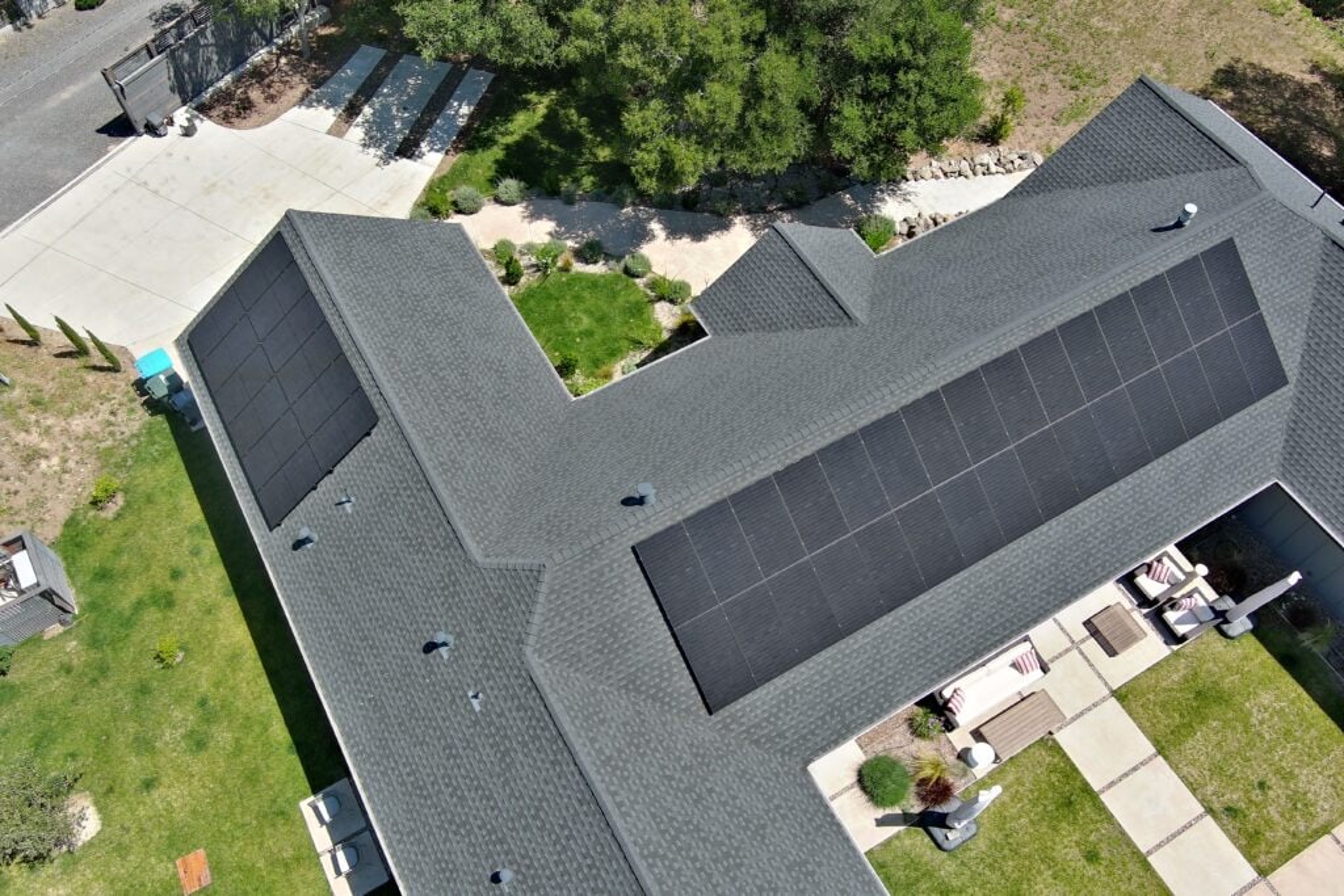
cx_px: 672
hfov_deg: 63.7
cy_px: 448
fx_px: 1083
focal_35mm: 29
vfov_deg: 45.0
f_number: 2.8
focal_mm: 10.57
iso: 400
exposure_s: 1/4132
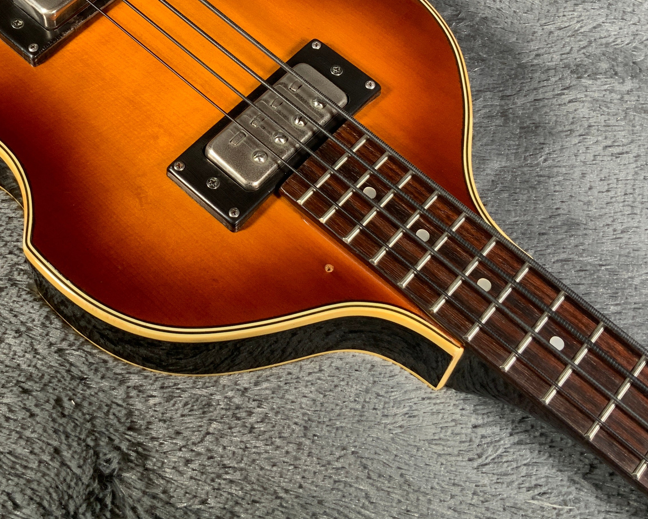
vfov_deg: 29.8
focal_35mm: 50
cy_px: 131
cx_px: 221
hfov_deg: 37.0
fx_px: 959
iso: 64
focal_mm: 3
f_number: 1.8
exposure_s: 1/62
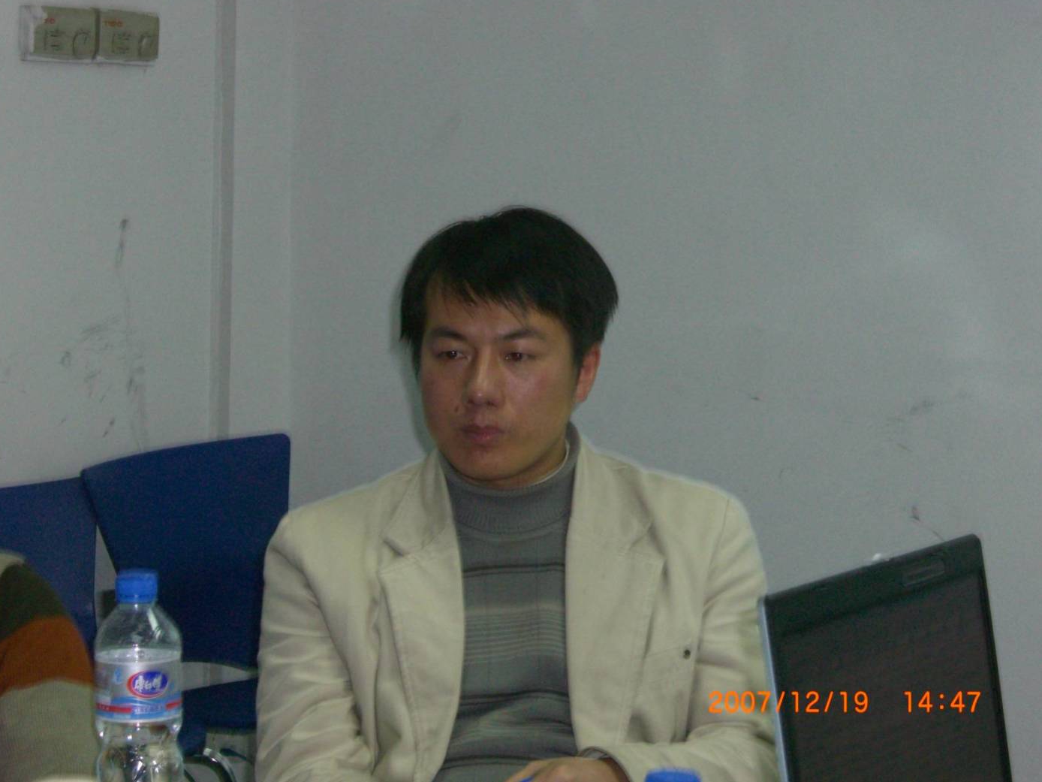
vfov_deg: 12.9
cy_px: 388
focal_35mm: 115
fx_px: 3462
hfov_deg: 17.1
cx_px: 519
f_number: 5.4
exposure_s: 1/30
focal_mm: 23.7
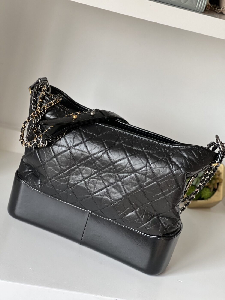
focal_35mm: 77
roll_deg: -17.1
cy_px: 150
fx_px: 667
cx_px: 112
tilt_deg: -18.3
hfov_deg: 19.1
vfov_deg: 25.3
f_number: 2.8
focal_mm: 9
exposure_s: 1/72
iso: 250
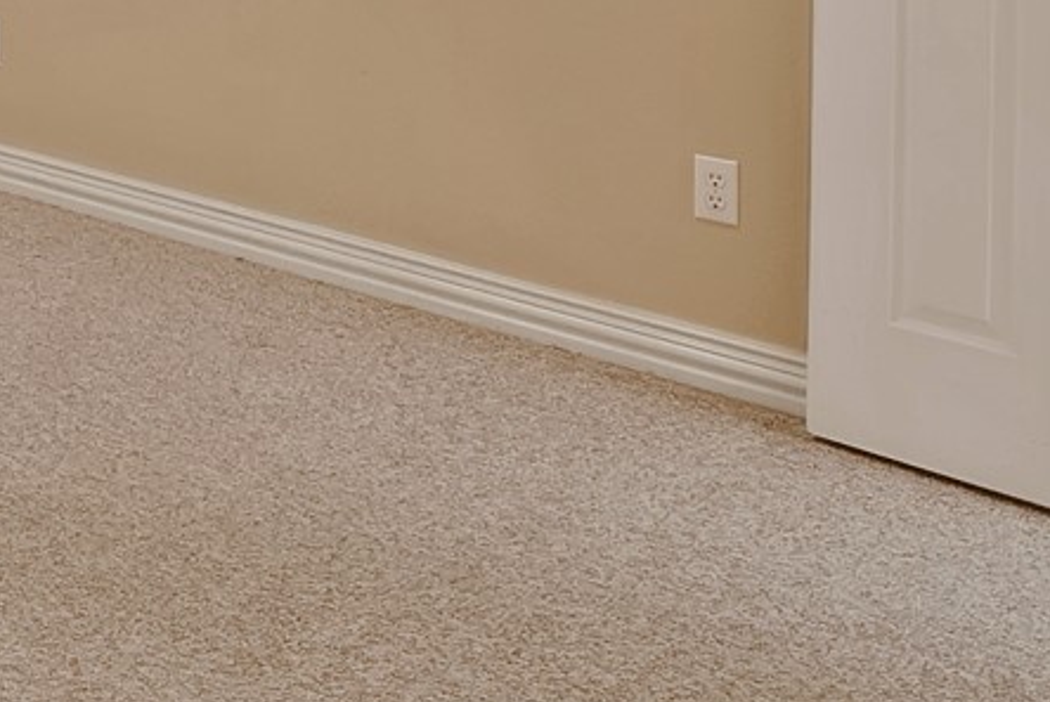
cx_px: -402
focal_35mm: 54
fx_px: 1577
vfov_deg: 22.0
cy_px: -260
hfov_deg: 28.3
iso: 640
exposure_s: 1
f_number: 9
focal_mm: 12
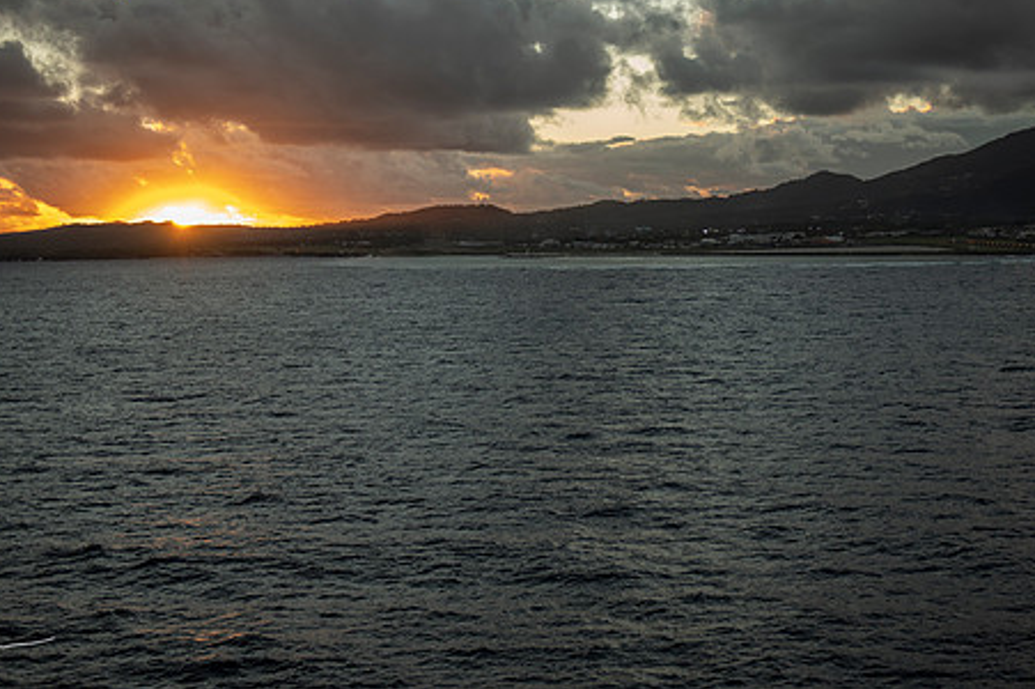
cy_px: 368
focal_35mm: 62
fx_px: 1781
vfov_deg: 21.9
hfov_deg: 32.3
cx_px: 597
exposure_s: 1/250
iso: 320
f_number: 2.8
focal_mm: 45
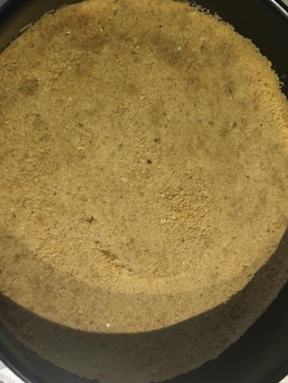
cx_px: 134
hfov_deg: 37.7
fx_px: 421
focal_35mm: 38
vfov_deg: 49.0
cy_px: 185
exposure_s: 1/33
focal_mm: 4.15
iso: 200
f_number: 2.2
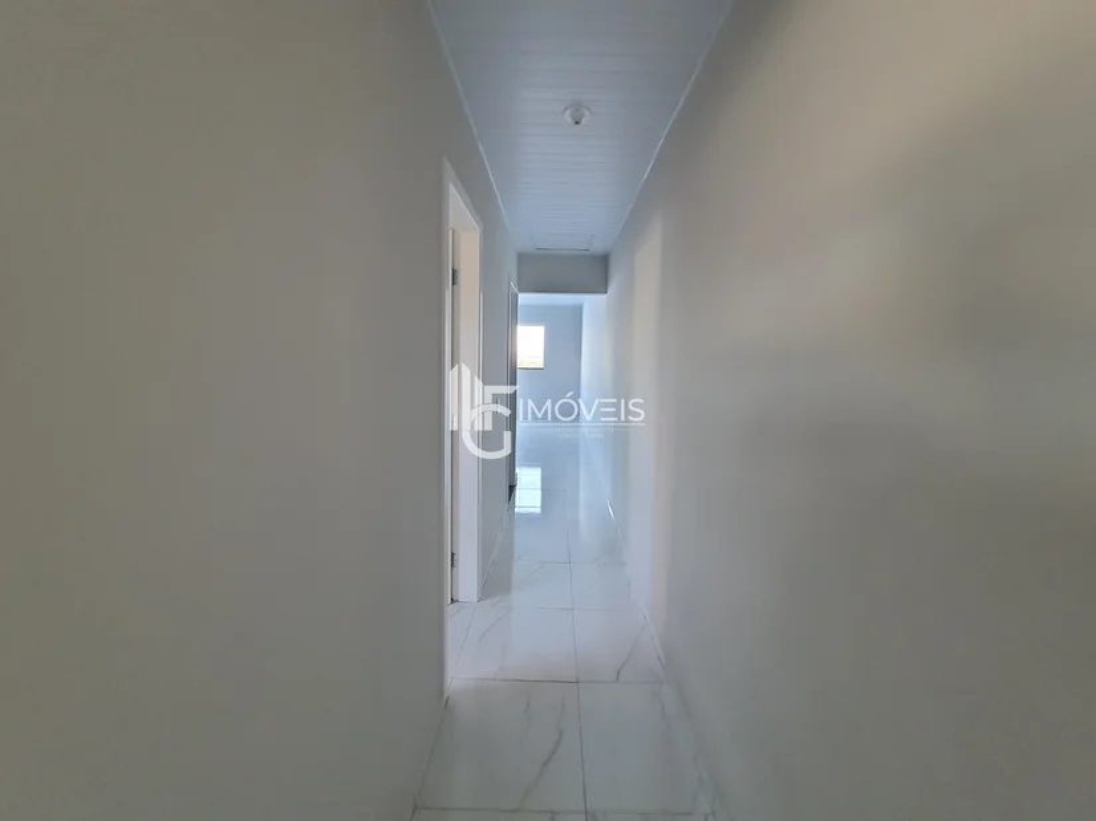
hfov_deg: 106.2
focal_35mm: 13
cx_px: 548
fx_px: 411
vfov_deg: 89.9
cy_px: 410
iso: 250
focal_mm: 1.74
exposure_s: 1/60
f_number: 2.2
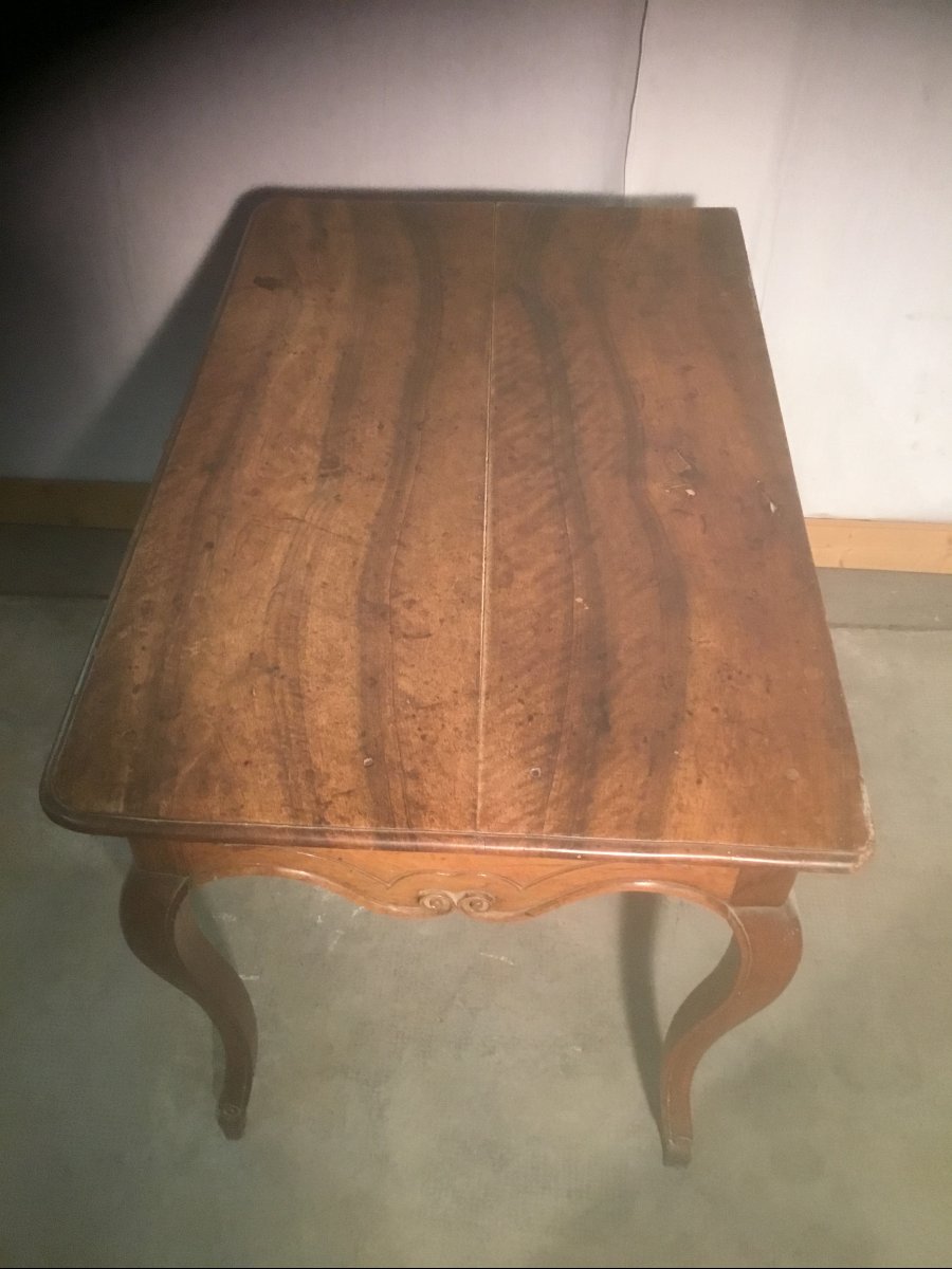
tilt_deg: -46.5
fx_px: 1137
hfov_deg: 45.4
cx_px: 476
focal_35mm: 31
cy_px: 634
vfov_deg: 58.4
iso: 250
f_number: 2.4
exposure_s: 1/33
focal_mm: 3.3
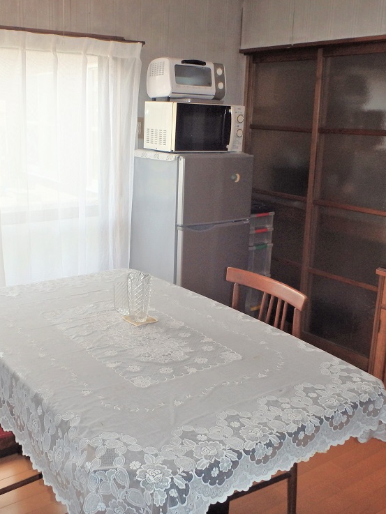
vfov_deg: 49.0
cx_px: 175
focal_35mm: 38
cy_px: 254
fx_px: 565
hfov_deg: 37.7
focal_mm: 5
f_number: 3.9
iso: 160
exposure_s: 1/60
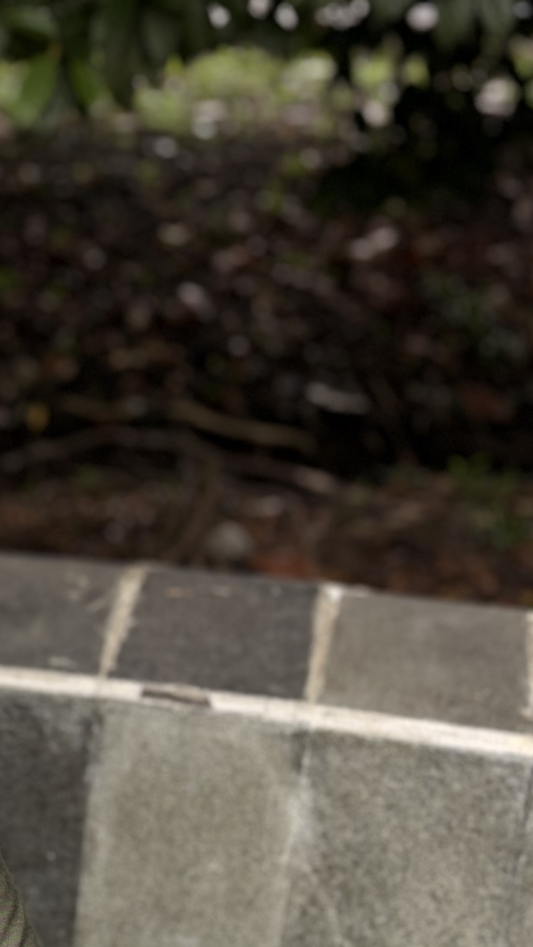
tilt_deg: -19.9
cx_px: -287
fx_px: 1834
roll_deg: -1.2
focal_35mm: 73
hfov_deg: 15.2
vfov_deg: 28.7
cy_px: 671
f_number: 1.6
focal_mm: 5.96
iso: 40
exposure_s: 1/121
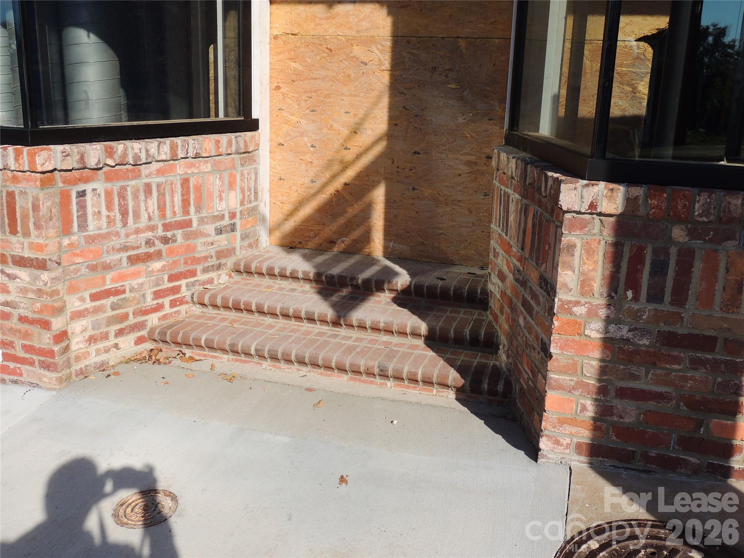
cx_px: 372
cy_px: 279
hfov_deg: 55.4
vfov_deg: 42.9
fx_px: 709
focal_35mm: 33
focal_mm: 5.8
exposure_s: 1/1250
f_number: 3.6
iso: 100
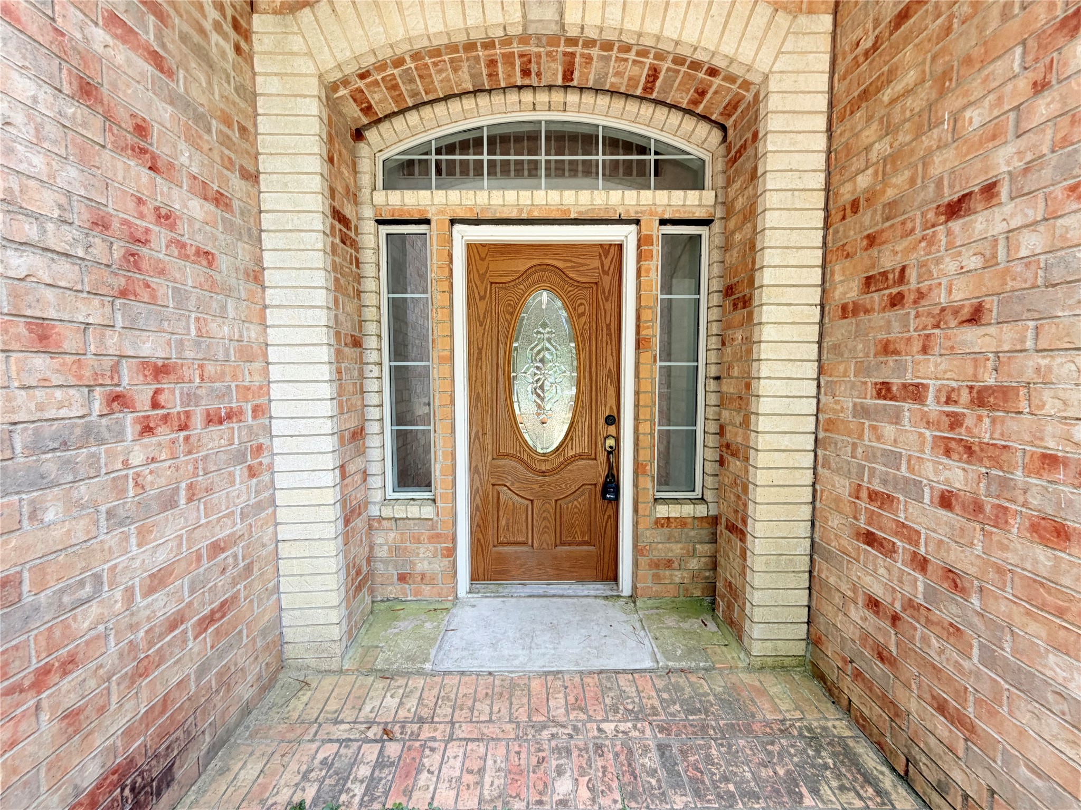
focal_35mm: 14
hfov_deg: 102.1
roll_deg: +0.4
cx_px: 540
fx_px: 437
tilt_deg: -3.6
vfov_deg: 85.7
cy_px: 405
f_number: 2.2
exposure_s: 1/121
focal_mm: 2.22
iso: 64
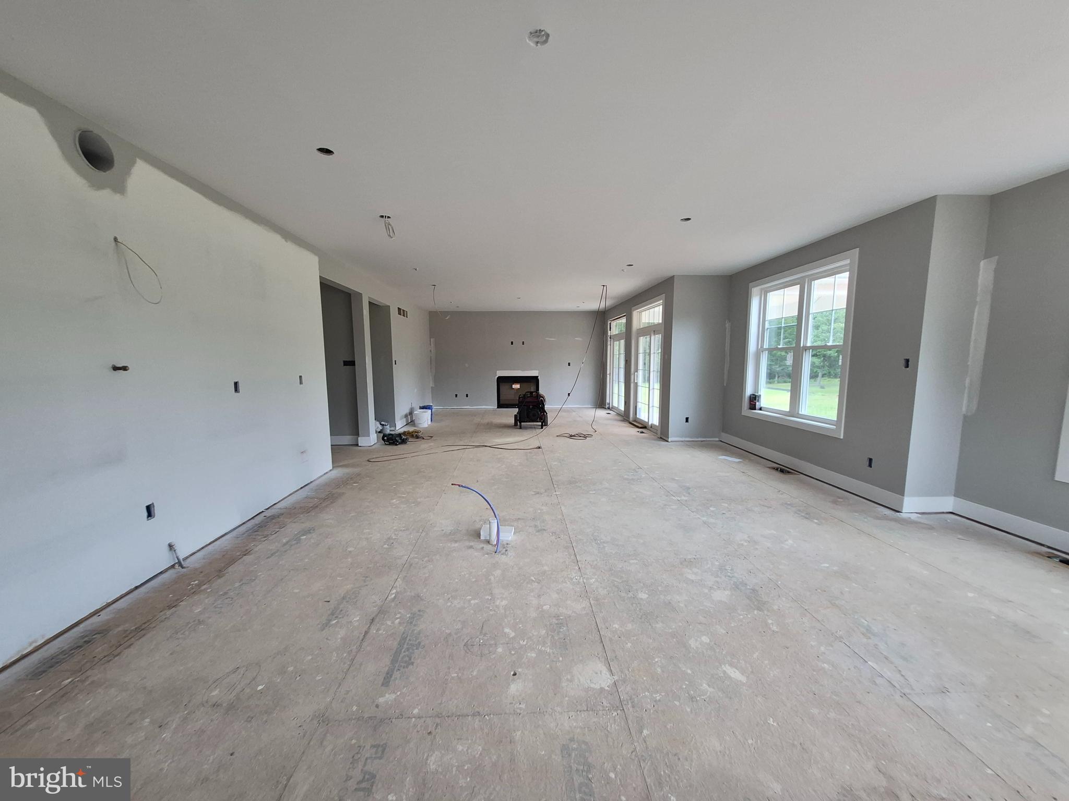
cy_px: 400
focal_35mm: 13
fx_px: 401
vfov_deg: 89.9
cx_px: 534
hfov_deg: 106.2
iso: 250
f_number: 2.2
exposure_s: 1/60
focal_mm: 1.74
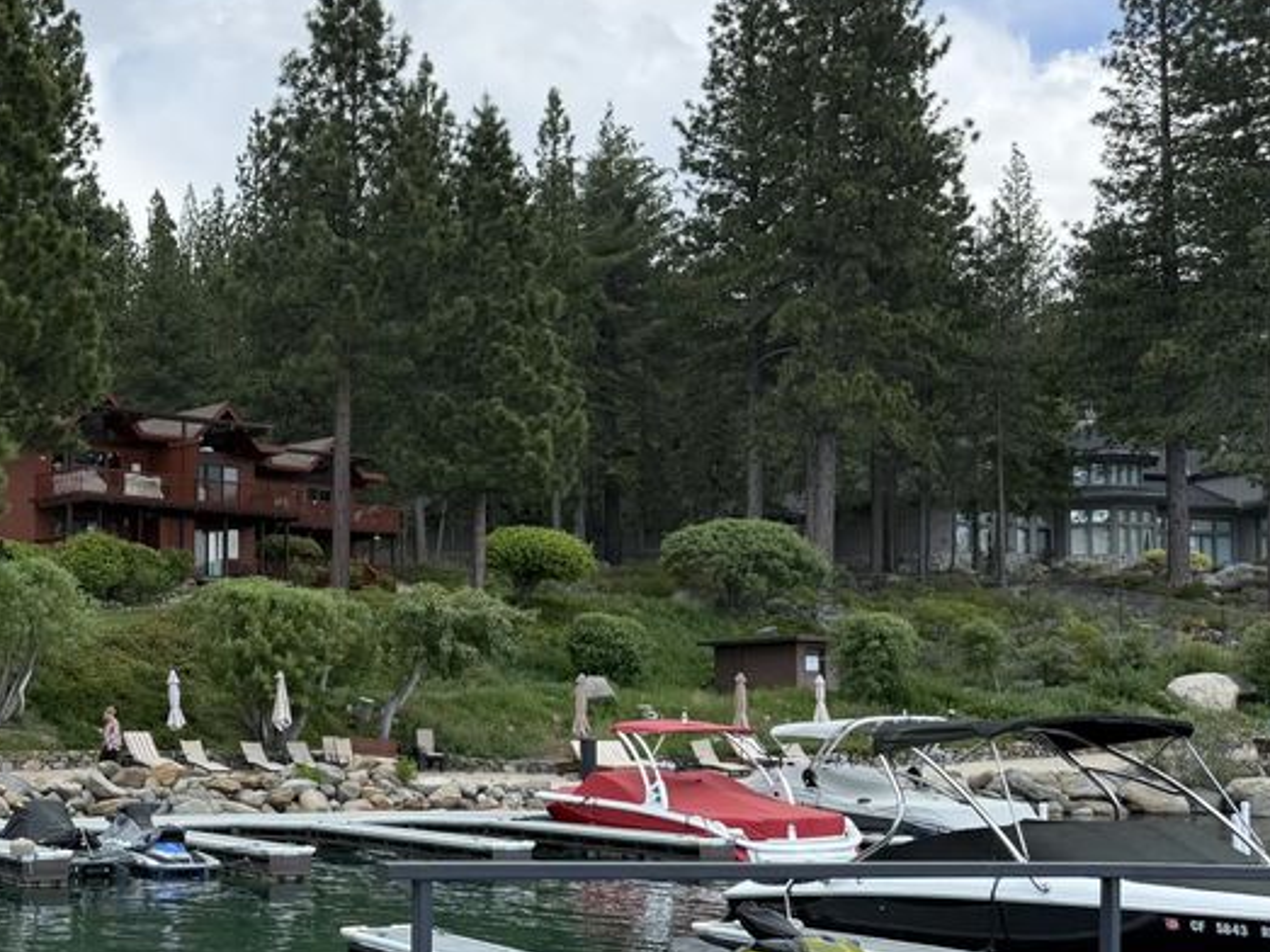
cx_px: 78
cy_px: 627
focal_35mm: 47
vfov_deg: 30.7
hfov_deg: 37.2
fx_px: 1724
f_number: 1.78
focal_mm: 6.76
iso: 100
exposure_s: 1/2525
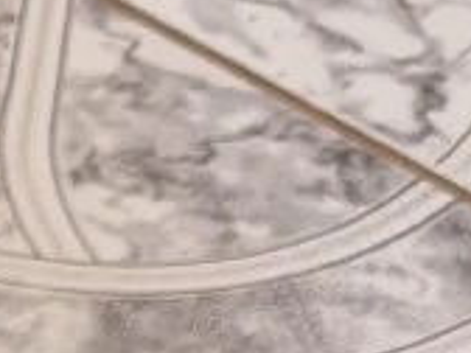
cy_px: 961
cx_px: -833
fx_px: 2191
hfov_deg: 9.9
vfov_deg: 8.2
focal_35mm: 161
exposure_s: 1/20
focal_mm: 5.52
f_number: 1.95
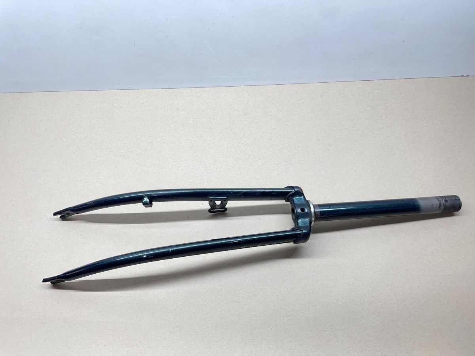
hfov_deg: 67.3
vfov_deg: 53.1
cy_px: 178
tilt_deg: -62.1
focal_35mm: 26
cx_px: 238
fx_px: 357
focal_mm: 4.2
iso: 80
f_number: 1.6
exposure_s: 1/100
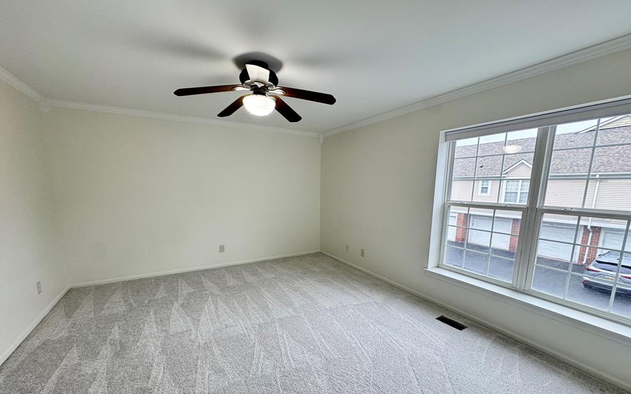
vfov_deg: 74.3
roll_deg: -0.8
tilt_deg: -10.7
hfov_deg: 101.5
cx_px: 318
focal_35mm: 15
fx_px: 258
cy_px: 228
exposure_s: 1/120
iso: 100
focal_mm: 2.22
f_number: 2.2
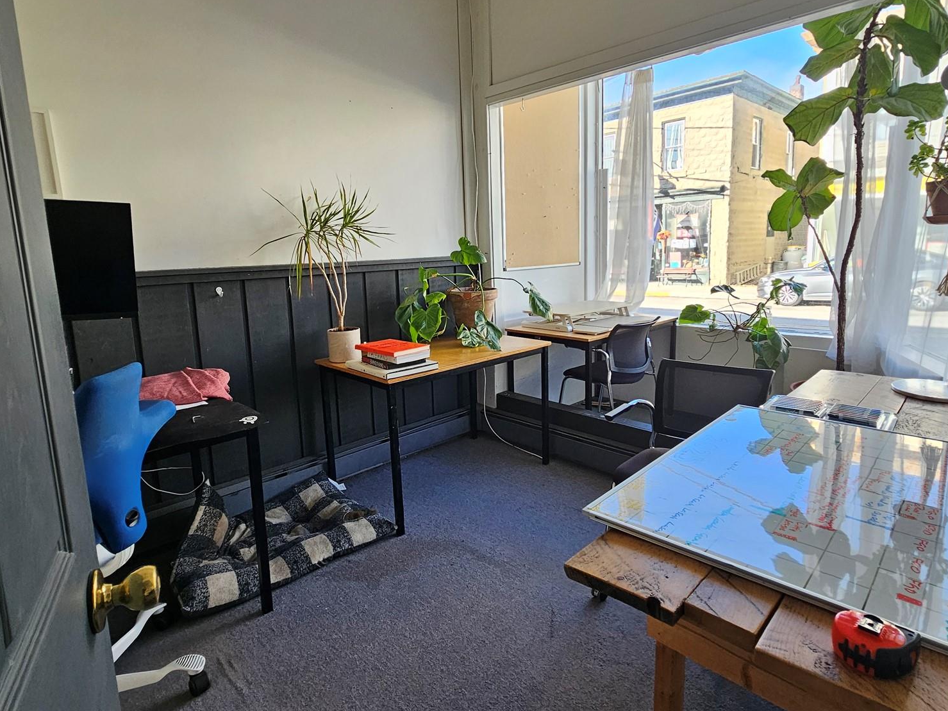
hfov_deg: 87.8
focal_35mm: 18
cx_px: 480
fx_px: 493
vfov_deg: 71.5
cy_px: 331
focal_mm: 2.2
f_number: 2.2
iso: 100
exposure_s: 1/207
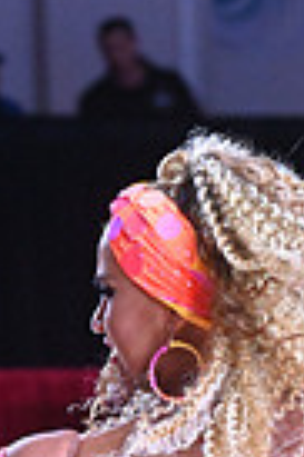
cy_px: 834
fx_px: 7809
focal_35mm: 615
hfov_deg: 2.2
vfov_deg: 3.3
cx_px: 15
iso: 4000
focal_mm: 145
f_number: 7.1
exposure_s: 1/400
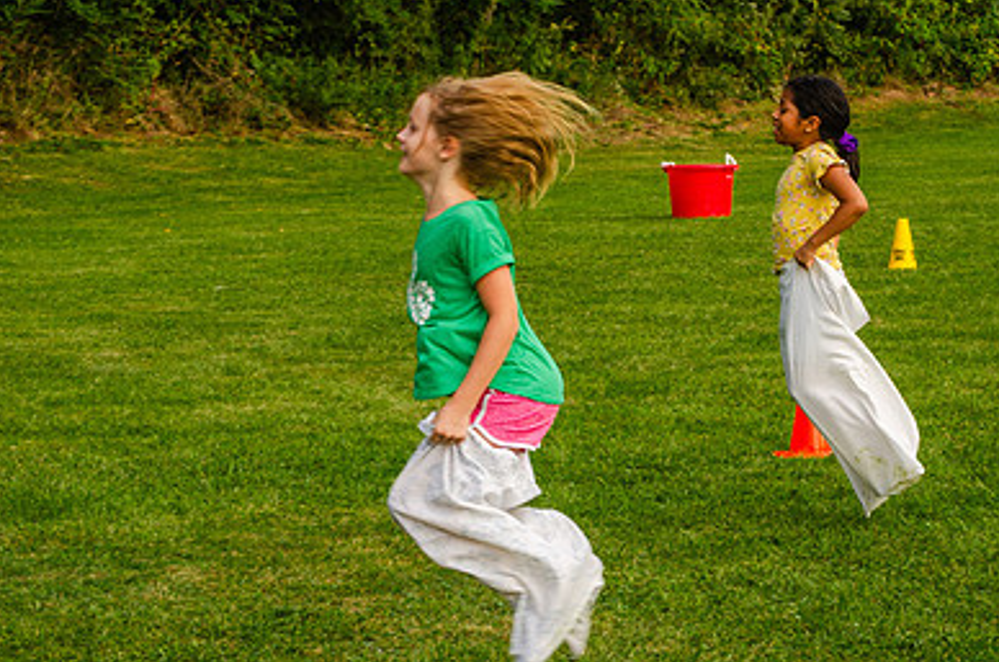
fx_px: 6203
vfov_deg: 6.1
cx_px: 721
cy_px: 273
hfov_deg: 9.2
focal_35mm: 224
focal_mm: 100
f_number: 7.1
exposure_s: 1/200
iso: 200
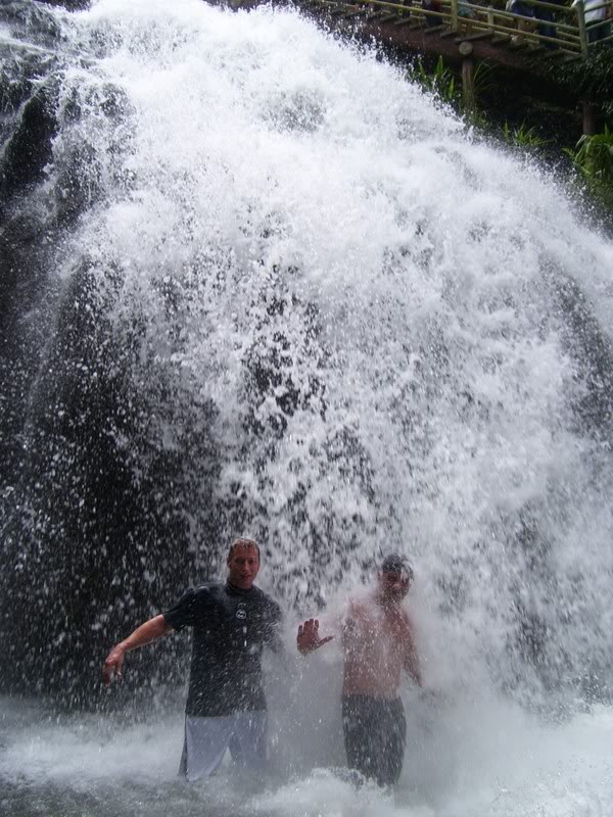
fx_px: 874
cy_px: 408
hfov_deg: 38.7
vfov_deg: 50.1
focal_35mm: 37
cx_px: 306
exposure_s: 1/350
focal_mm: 6
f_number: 2.7
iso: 80
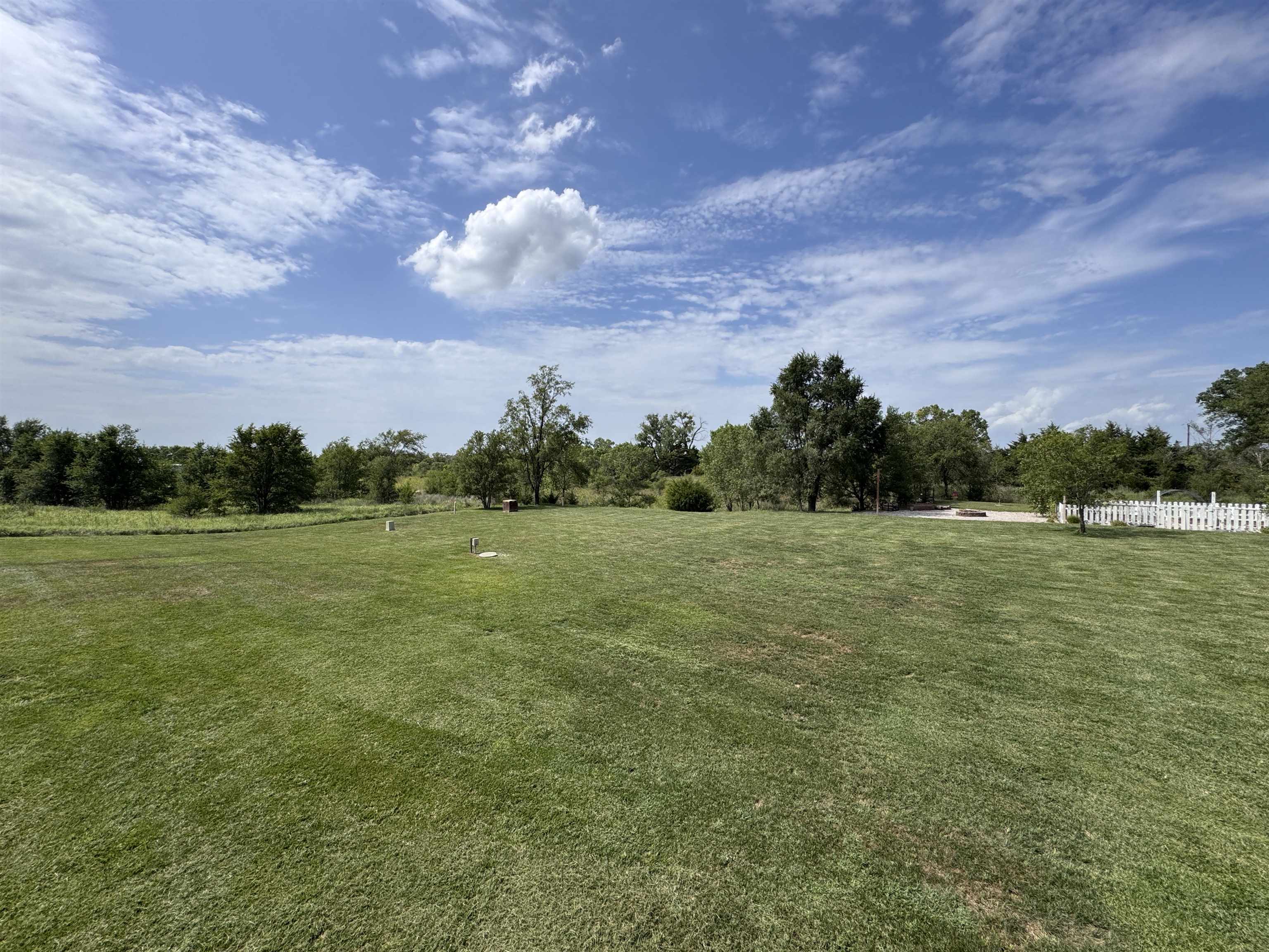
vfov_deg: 85.7
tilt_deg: -0.2
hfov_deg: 102.1
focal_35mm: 14
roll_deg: -1.8
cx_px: 634
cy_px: 476
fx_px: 513
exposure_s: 1/2770
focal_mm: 2.22
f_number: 2.2
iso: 50
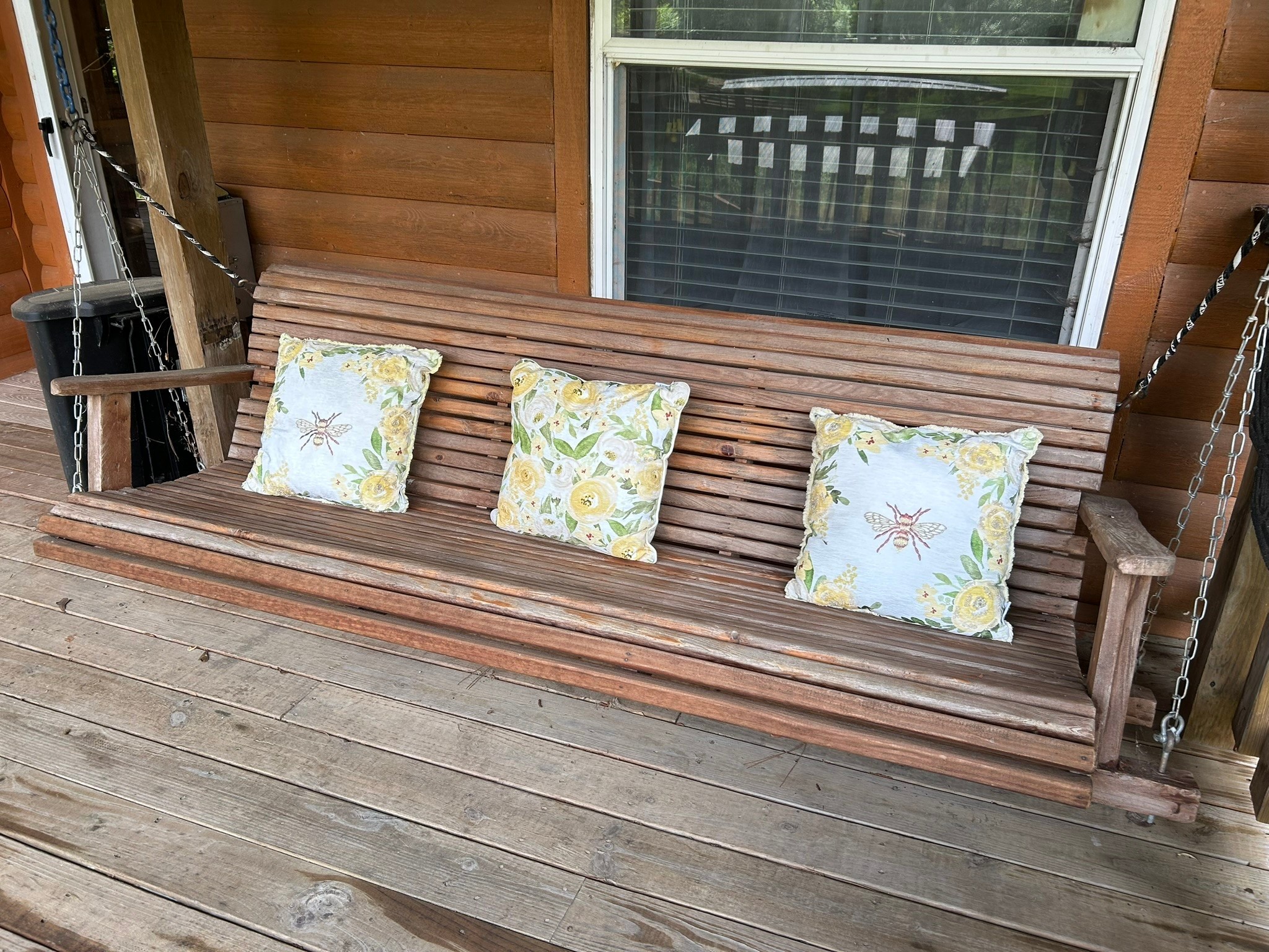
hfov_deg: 67.3
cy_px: 476
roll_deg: +0.3
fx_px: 953
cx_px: 634
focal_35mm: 26
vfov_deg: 53.1
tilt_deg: -24.5
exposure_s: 1/204
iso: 40
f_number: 1.5
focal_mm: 5.7
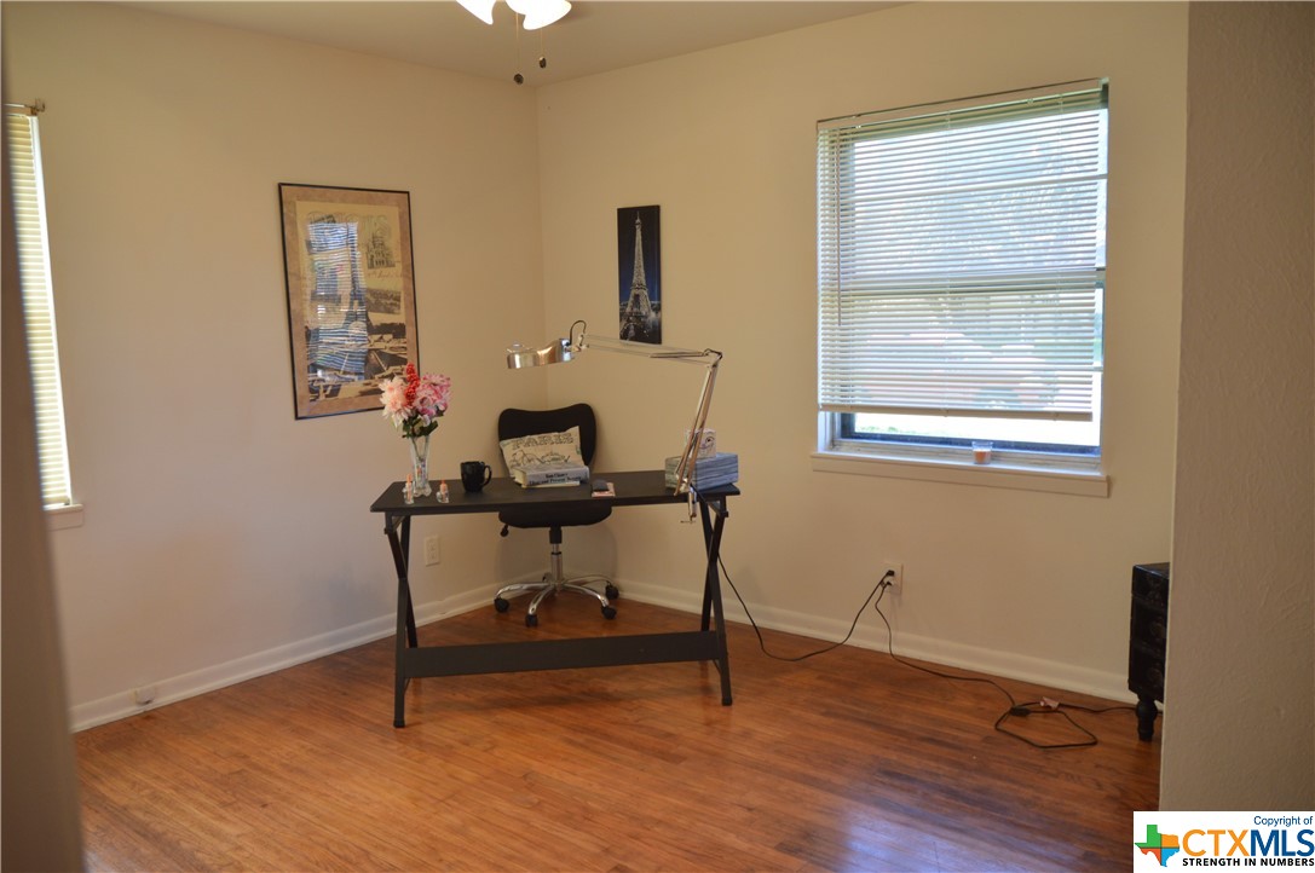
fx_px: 985
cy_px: 436
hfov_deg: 67.4
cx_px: 658
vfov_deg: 47.8
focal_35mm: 27
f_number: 3.5
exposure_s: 1/50
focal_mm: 18
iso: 400
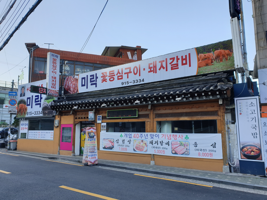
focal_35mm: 26
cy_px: 100
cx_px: 134
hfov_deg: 67.3
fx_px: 201
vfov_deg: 53.1
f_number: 2.4
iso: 50
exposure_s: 1/248
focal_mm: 4.3
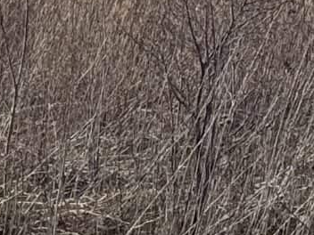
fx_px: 3166
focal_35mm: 349
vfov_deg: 4.3
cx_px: -299
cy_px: 75
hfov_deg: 5.6
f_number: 1.78
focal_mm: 6.76
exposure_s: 1/5587
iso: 64
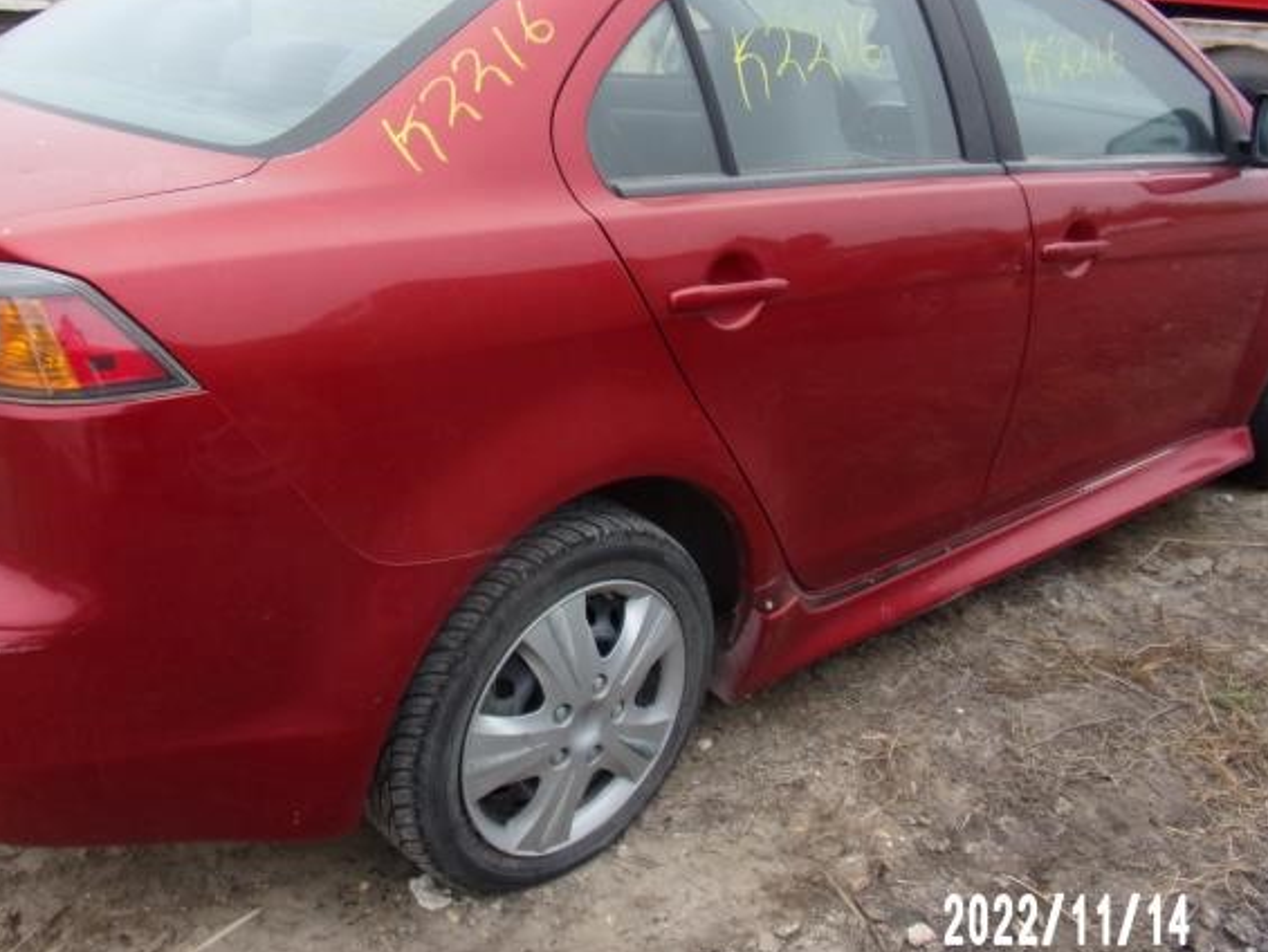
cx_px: 557
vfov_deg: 41.7
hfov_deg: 53.8
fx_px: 1246
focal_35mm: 34
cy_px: 395
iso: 80
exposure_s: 1/110
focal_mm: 4.3
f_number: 3.3
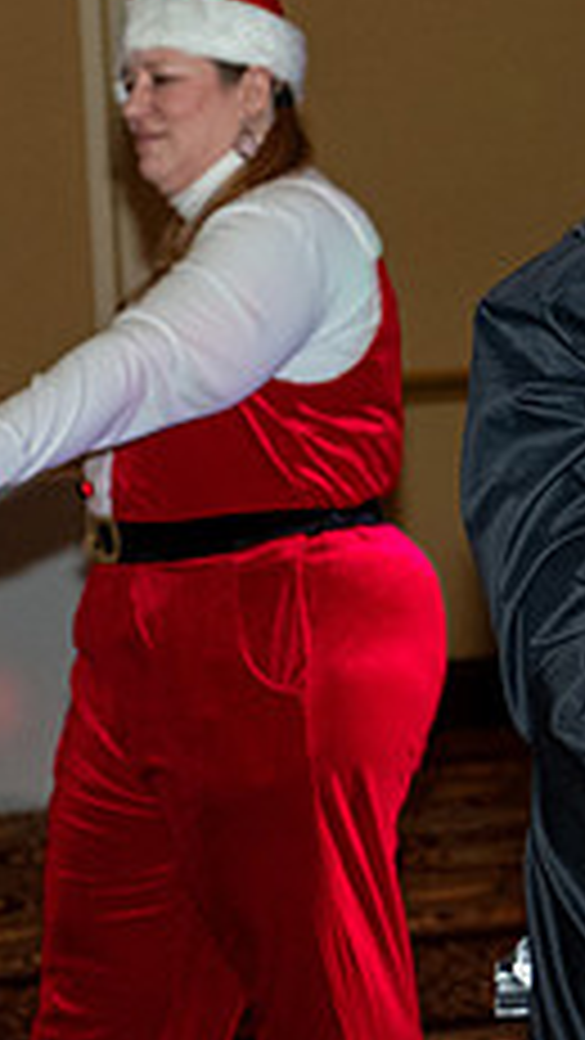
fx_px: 5293
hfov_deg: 6.2
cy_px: 475
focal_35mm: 192
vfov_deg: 11.2
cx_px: 932
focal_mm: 48.4
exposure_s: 1/125
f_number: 4
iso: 2500
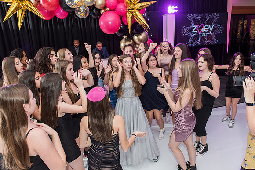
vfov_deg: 50.3
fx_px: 181
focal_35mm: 26
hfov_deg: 70.2
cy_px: 79
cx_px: 136
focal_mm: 24
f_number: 4
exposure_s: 1/100
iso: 1250
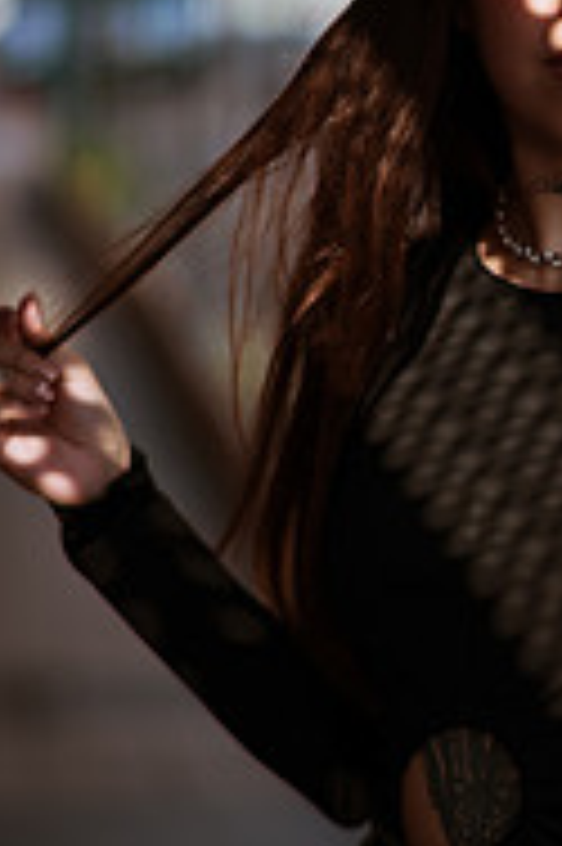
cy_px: 315
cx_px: 522
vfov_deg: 14.8
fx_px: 3261
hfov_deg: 9.8
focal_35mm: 139
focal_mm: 58
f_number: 1.4
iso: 50
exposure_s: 1/1250
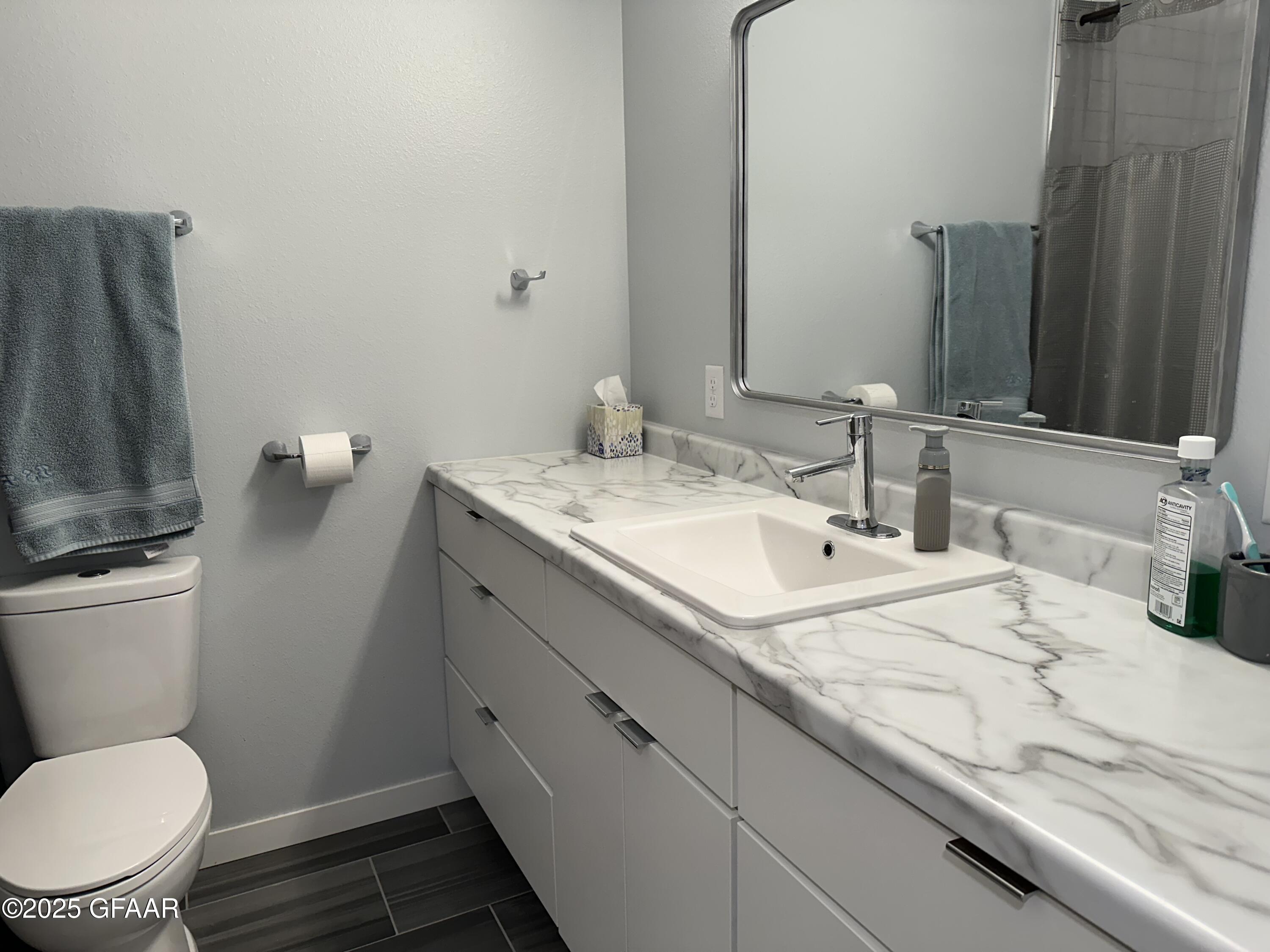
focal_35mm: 24
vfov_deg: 56.8
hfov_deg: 71.6
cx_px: 635
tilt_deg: -11.4
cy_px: 476
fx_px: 881
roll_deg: +1.6
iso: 160
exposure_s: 1/120
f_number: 1.78
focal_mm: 6.86
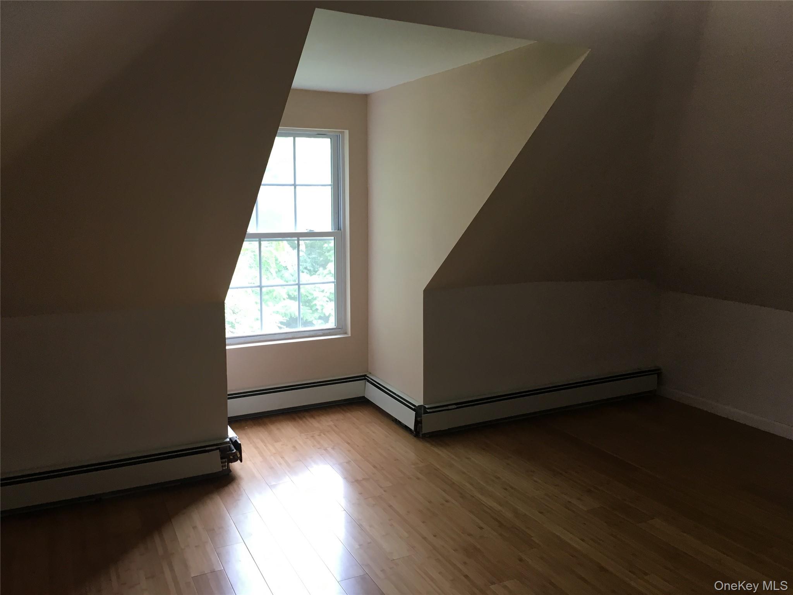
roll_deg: -0.6
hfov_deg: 61.7
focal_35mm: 29
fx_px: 664
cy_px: 298
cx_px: 396
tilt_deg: -9.1
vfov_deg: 48.2
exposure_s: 1/30
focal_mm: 4.15
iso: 32
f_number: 2.2
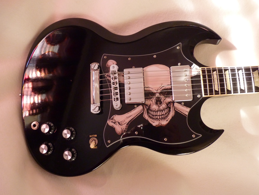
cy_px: 98
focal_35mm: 28
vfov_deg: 49.7
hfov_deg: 63.4
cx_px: 133
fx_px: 209
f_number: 2.8
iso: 400
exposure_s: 1/20
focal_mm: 4.8
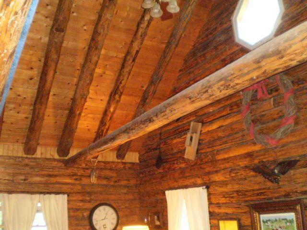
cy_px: 115
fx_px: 319
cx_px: 154
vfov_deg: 39.7
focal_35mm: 36
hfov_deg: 51.4
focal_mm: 6.3
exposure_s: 1/30
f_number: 3.1
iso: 800
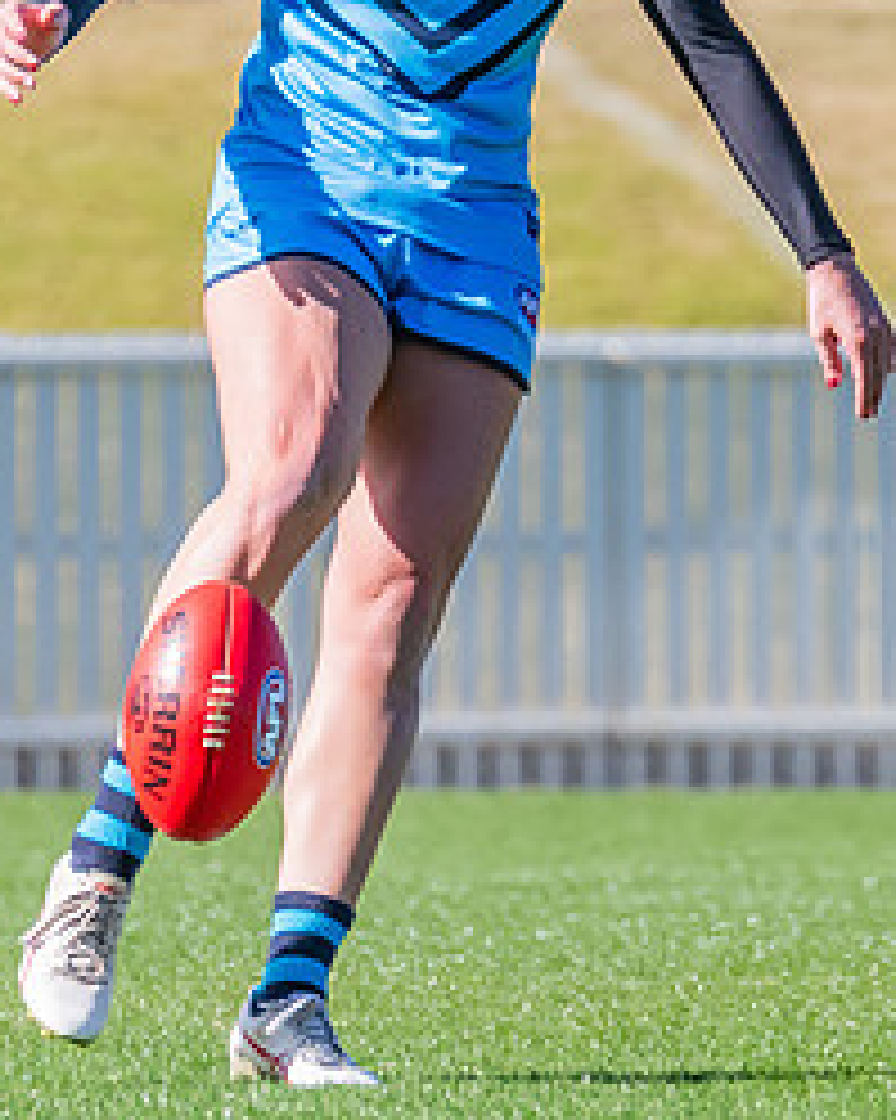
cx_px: 384
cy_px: 291
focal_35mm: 1829
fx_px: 60664
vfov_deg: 1.1
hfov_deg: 0.8
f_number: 9
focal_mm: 420
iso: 800
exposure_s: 1/1250
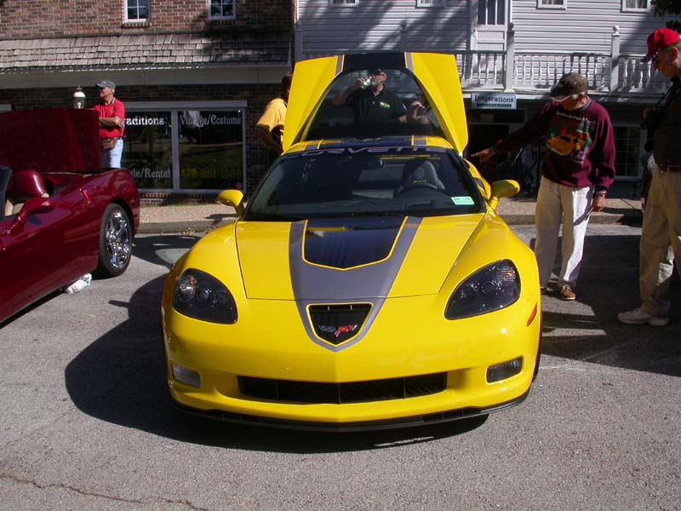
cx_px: 340
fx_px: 748
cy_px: 256
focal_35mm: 38
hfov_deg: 49.0
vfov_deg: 37.7
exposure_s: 1/355
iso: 100
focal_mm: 7.85
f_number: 7.5
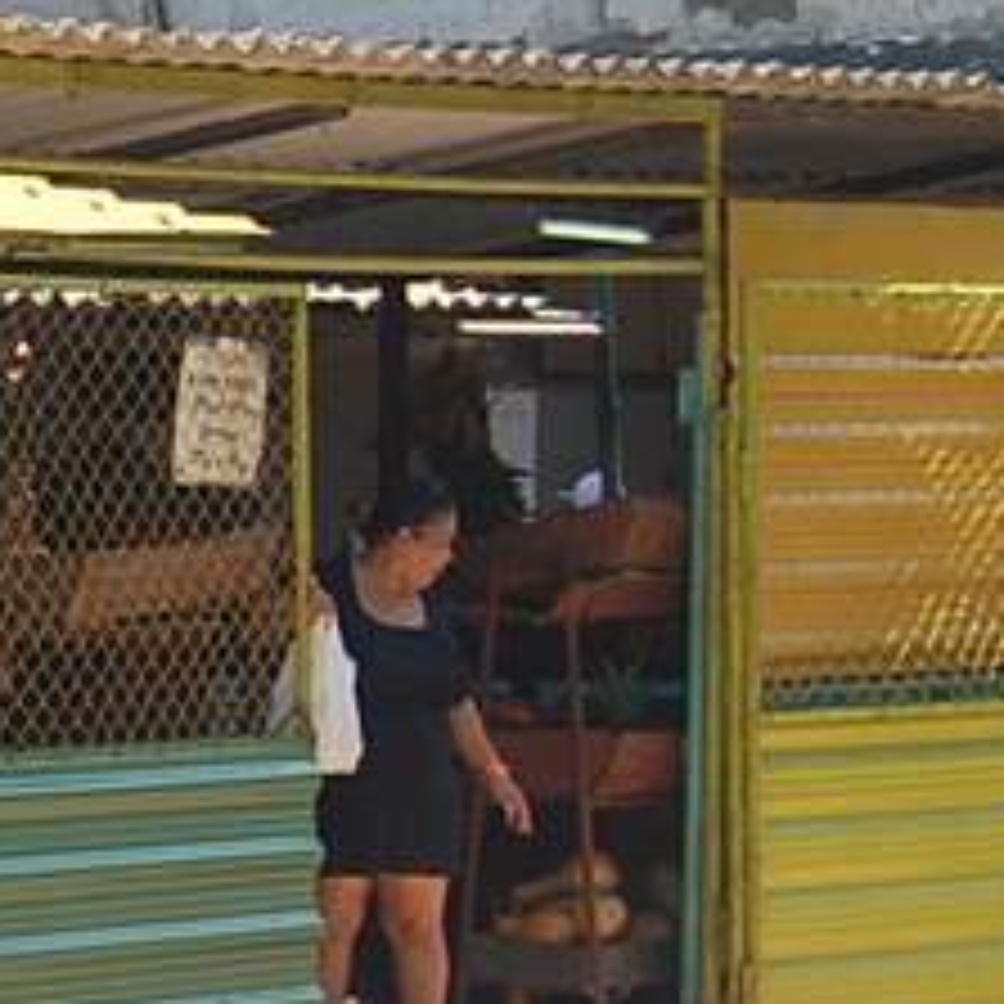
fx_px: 7285
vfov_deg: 7.9
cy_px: 507
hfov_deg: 7.5
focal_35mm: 222
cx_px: -1171
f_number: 8
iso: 200
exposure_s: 1/250
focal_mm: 38
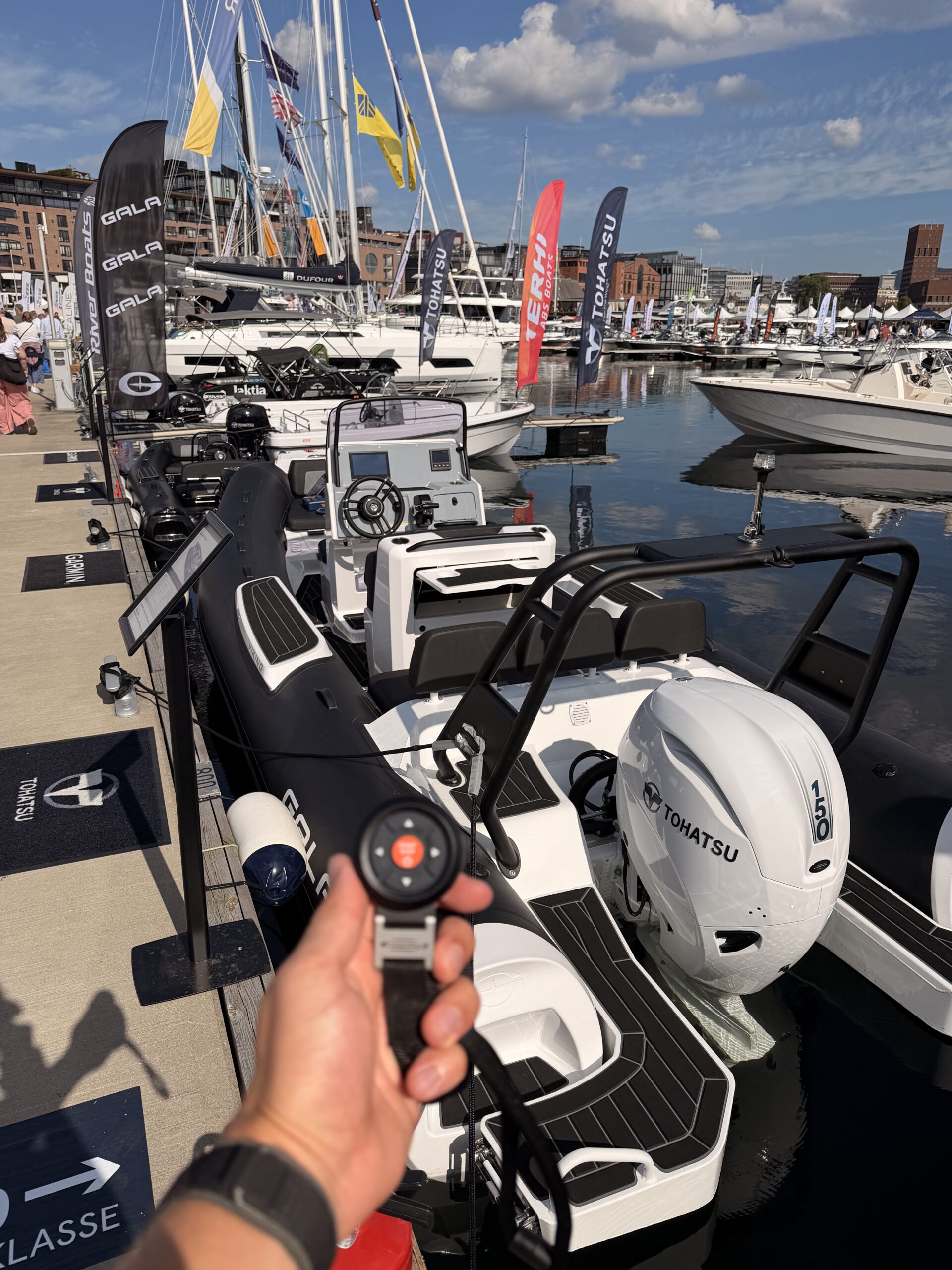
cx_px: 476
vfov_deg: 71.6
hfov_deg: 56.8
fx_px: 880
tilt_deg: -19.4
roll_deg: -1.6
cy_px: 635
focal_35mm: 24
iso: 80
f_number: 1.78
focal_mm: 6.76
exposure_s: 1/10309
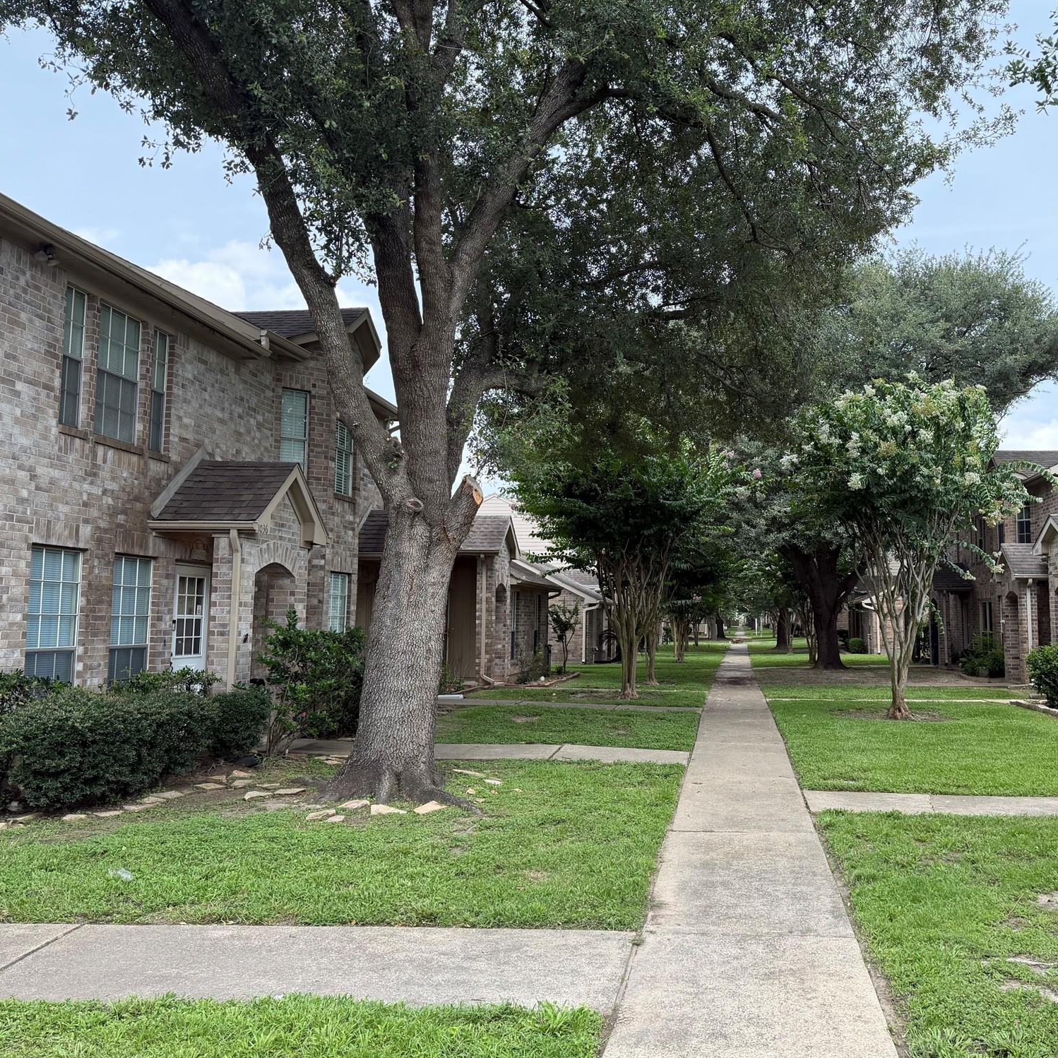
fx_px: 1003
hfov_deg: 55.1
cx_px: 652
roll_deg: -0.4
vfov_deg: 55.6
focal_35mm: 29
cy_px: 521
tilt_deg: +5.5
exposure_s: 1/1653
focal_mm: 6.76
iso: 100
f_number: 1.78
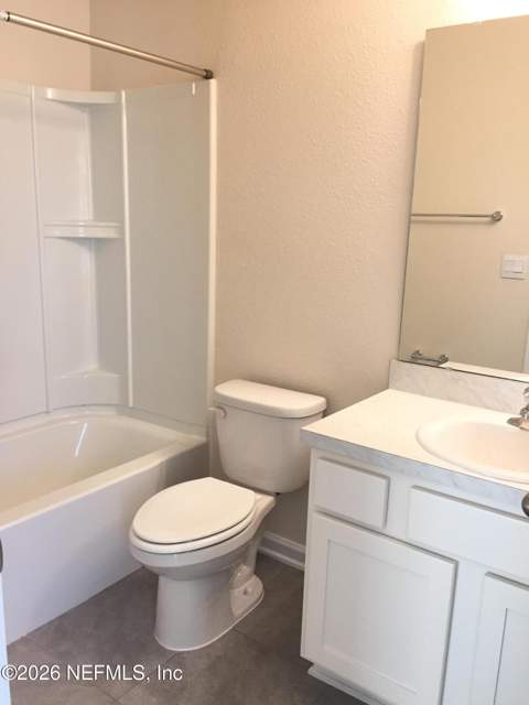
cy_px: 352
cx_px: 264
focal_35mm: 29
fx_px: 591
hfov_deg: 48.2
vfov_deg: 61.7
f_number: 2.2
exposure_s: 1/30
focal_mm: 4.15
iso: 50
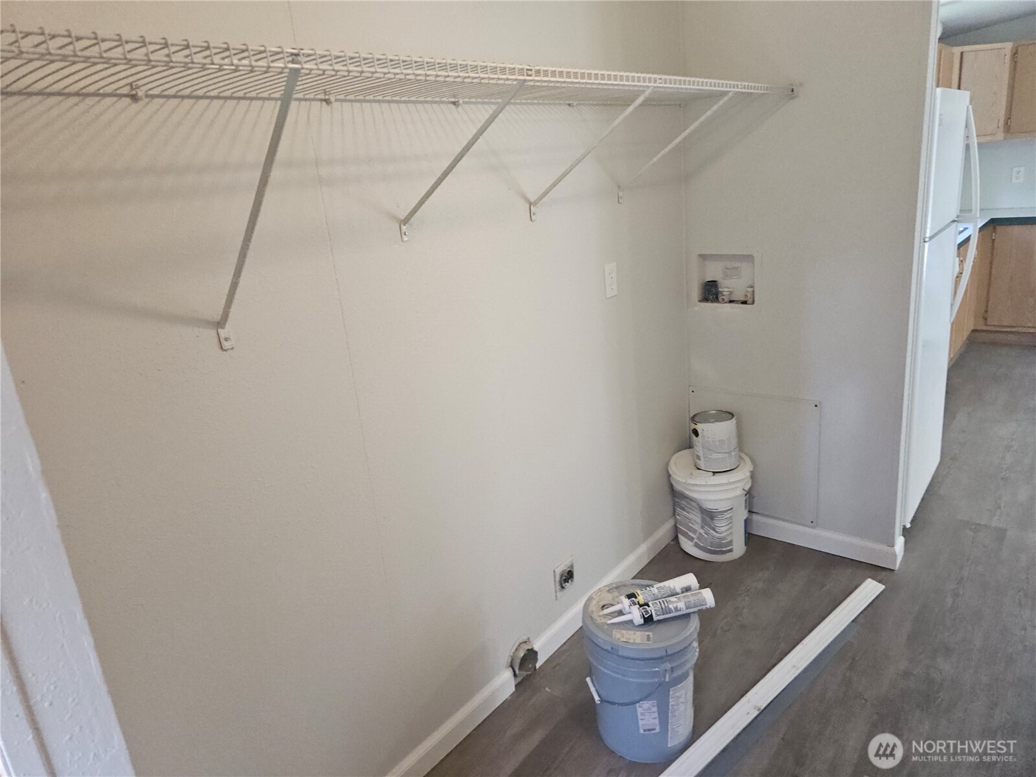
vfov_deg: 58.9
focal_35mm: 23
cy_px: 388
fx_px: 688
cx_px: 518
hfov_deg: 73.9
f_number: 1.7
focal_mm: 6.3
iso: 1000
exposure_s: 1/120
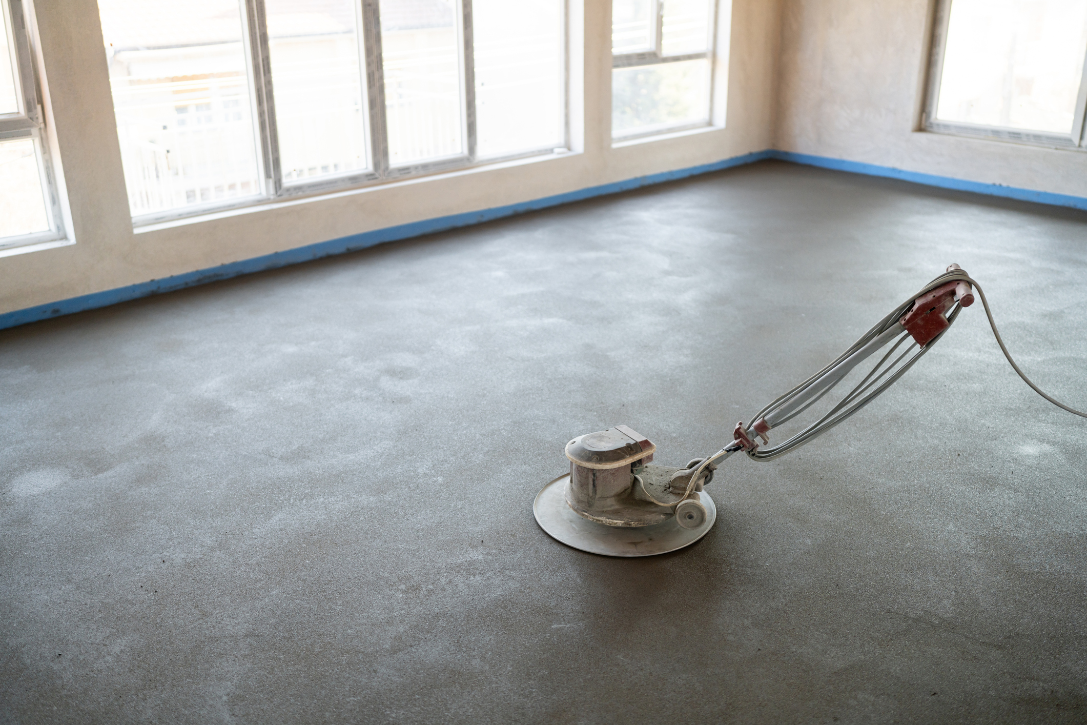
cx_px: 544
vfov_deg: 37.9
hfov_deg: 54.4
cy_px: 362
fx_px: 1057
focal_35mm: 35
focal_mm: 35
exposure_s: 1/400
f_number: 1.6
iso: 250
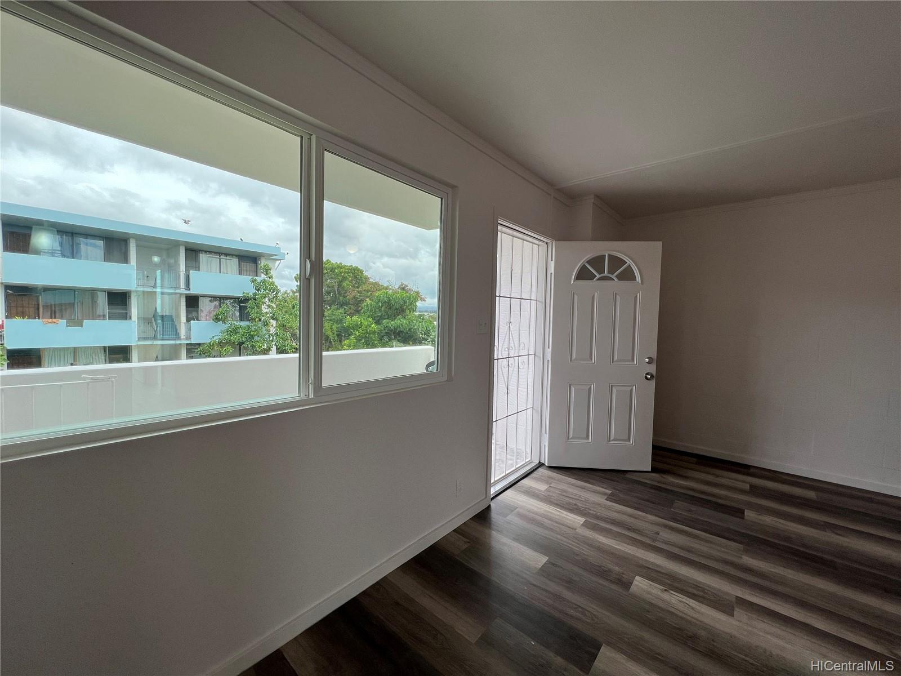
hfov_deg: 106.2
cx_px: 450
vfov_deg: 89.9
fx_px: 338
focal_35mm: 13
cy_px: 338
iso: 32
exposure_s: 1/227
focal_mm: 1.57
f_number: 1.8
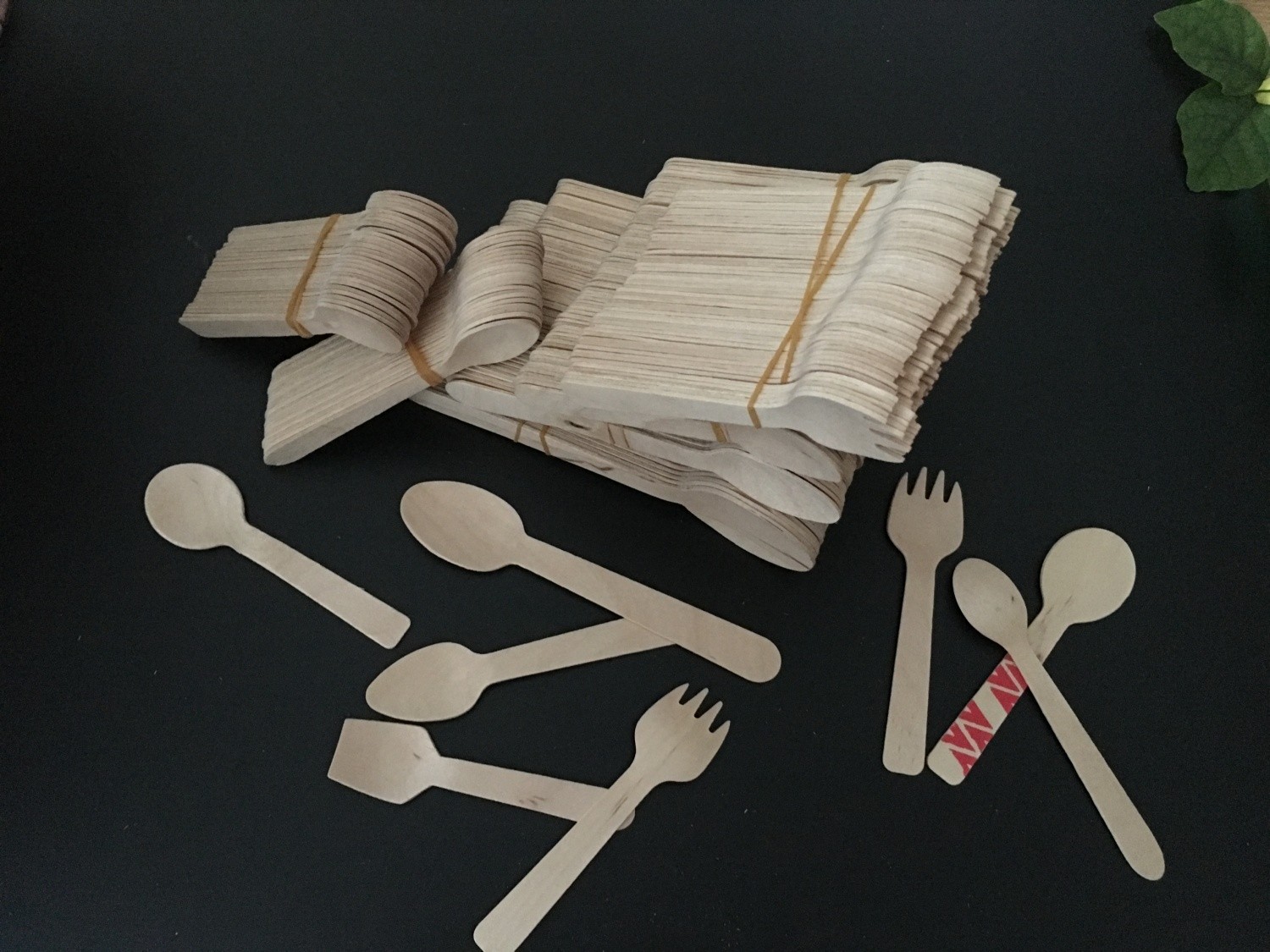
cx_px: 635
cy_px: 476
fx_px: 1064
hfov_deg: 61.7
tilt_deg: -69.0
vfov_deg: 48.2
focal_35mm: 29
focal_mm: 4.15
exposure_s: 1/4
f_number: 2.2
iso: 320
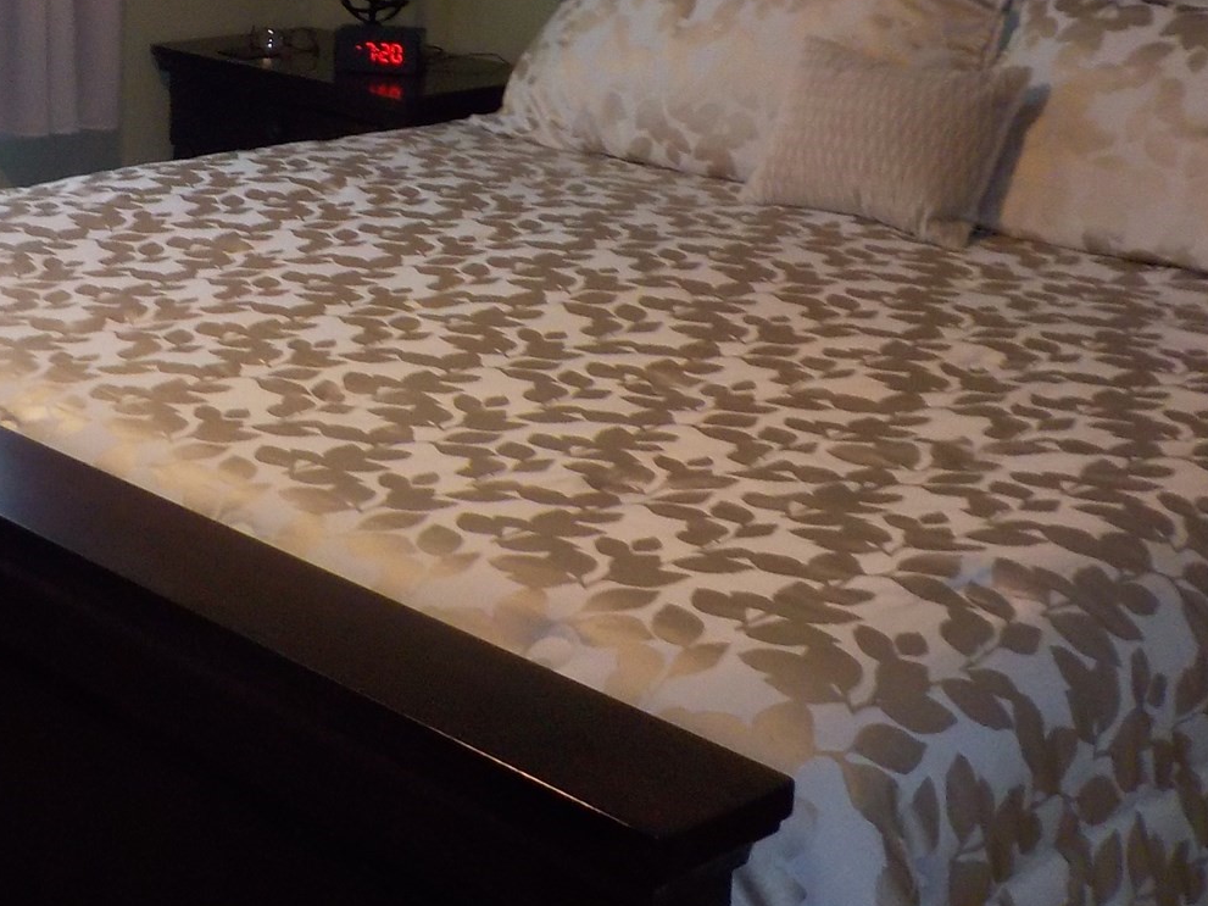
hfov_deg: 30.0
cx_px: 141
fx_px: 2163
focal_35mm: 62
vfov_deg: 22.9
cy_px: 40
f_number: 3.3
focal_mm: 4.1
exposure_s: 1/30
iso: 220
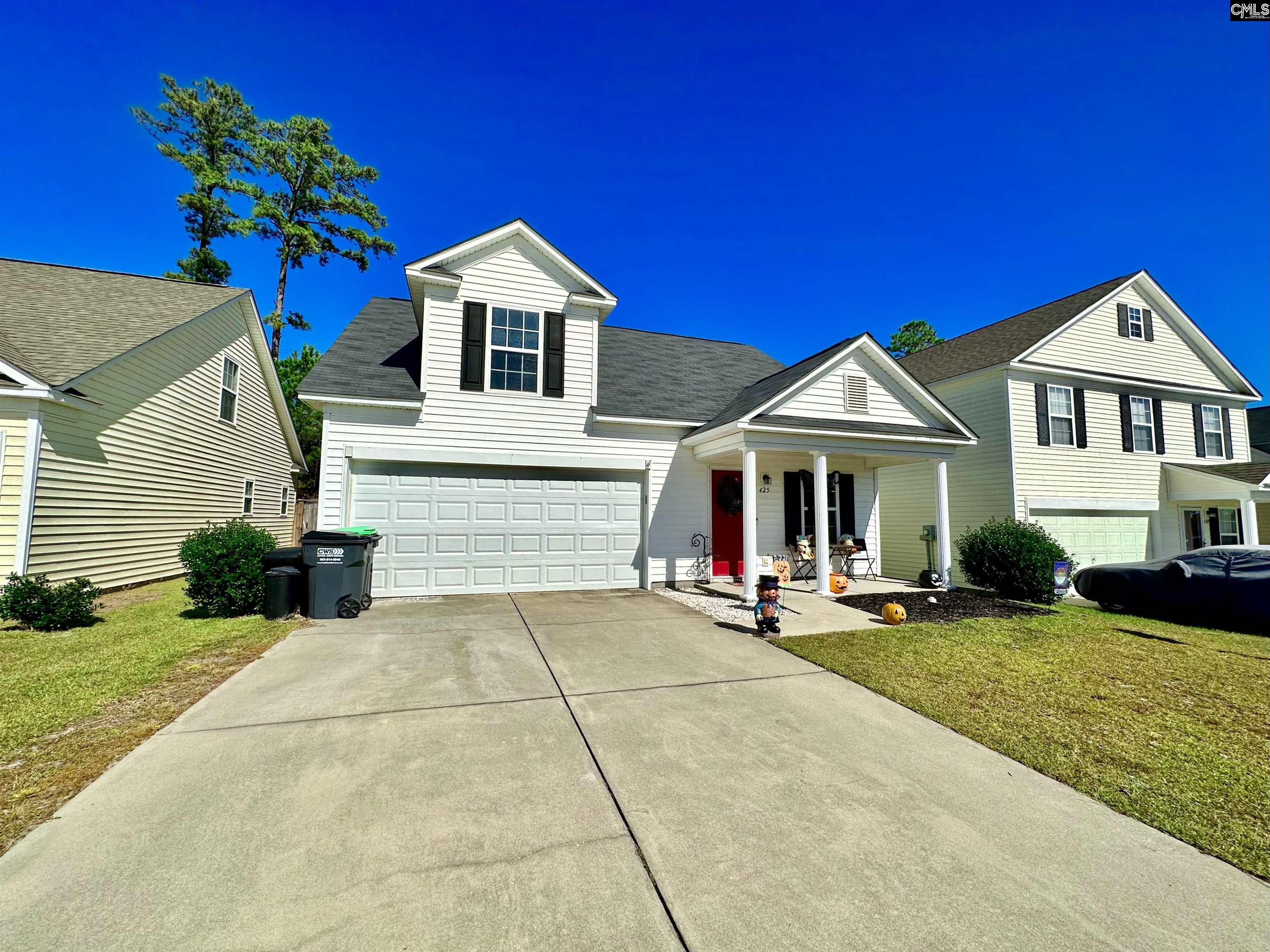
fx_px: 514
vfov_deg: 85.7
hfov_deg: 102.1
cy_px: 476
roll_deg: -1.1
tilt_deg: +4.3
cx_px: 635
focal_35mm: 14
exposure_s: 1/6897
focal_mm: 2.22
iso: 50
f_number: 2.2
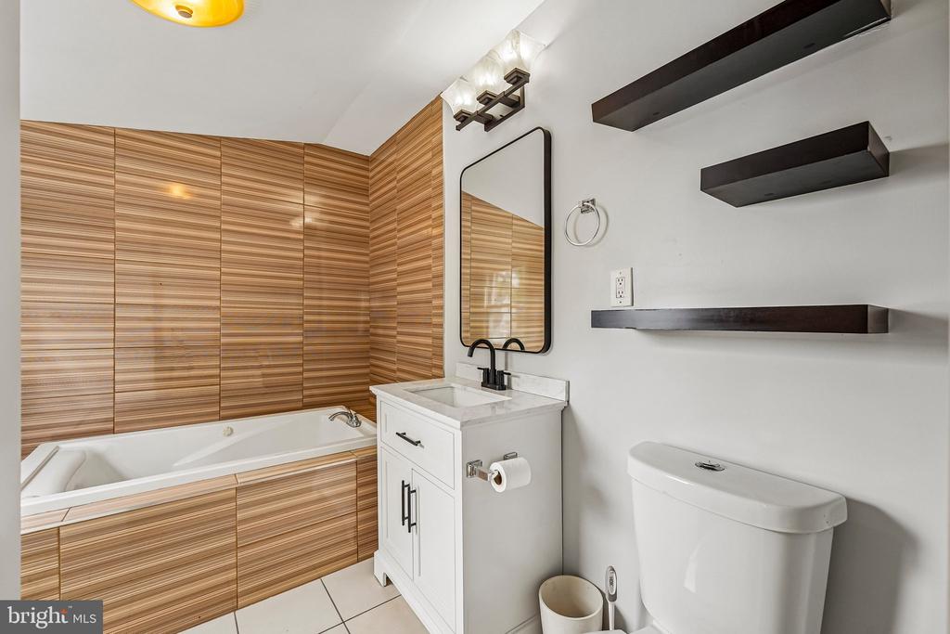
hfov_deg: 104.2
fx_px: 369
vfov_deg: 81.2
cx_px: 475
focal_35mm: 14
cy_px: 317
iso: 500
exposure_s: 1/50
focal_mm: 14
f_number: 8
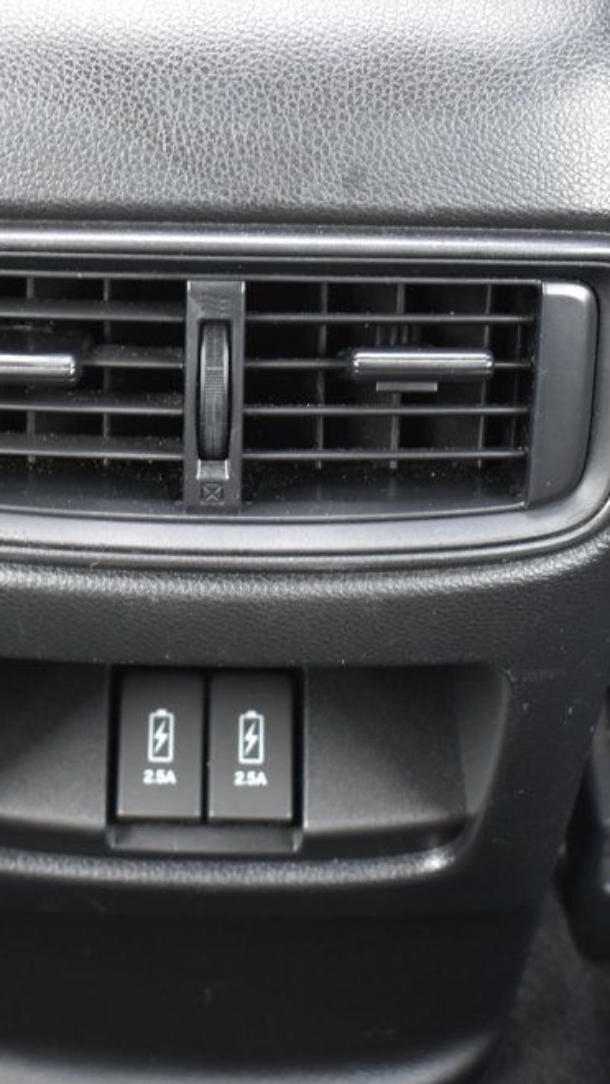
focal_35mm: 83
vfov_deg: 25.6
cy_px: 535
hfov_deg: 14.6
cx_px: 219
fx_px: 2385
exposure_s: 1/15
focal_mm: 34
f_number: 6.3
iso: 1100
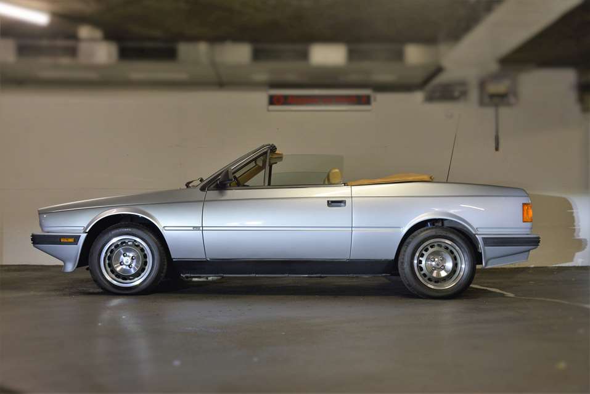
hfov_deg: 50.7
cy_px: 197
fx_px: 623
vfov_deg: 35.1
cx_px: 295
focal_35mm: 38
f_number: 5
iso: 800
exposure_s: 1/50
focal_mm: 38
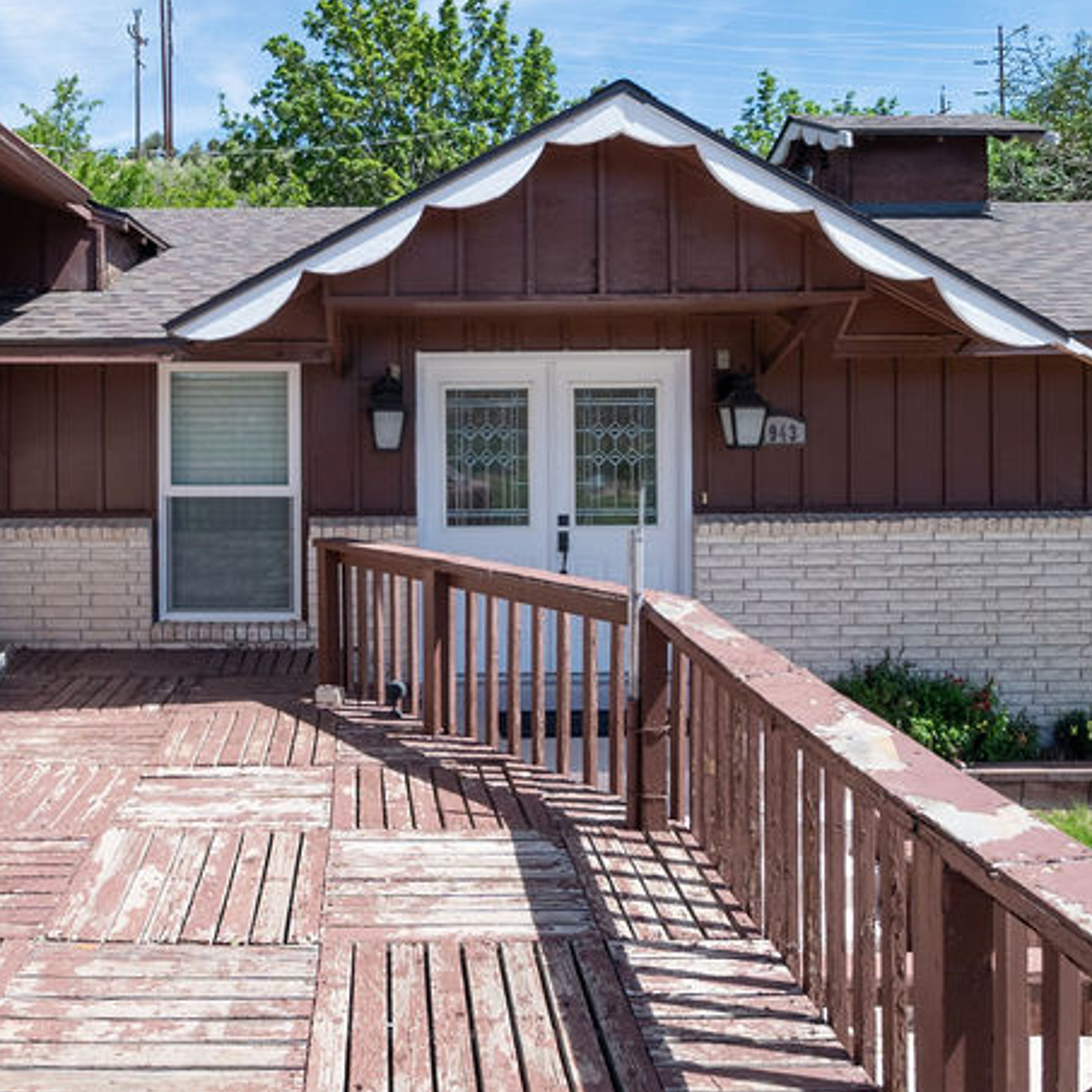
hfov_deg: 51.3
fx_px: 1106
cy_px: 406
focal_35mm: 31
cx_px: 345
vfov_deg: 52.0
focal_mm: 11
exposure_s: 1/400
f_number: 7.1
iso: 200
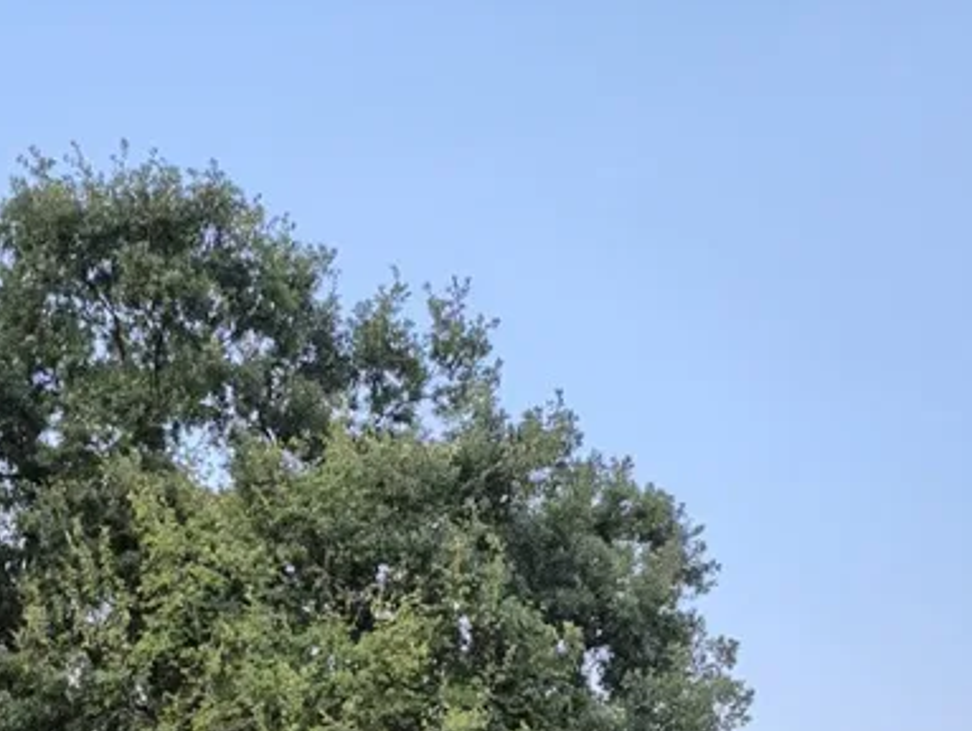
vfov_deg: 17.9
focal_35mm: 64
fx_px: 1799
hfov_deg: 28.6
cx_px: 28
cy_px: 1349
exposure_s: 1/100
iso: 160
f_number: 1.8
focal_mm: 5.4
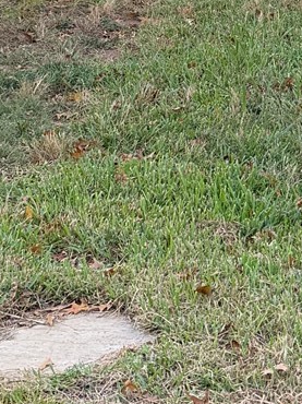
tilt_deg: +1.1
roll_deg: +2.0
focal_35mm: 133
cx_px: 26
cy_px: -336
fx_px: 1549
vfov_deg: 13.3
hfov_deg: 11.1
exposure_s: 1/1018
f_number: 1.78
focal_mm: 6.76
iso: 100
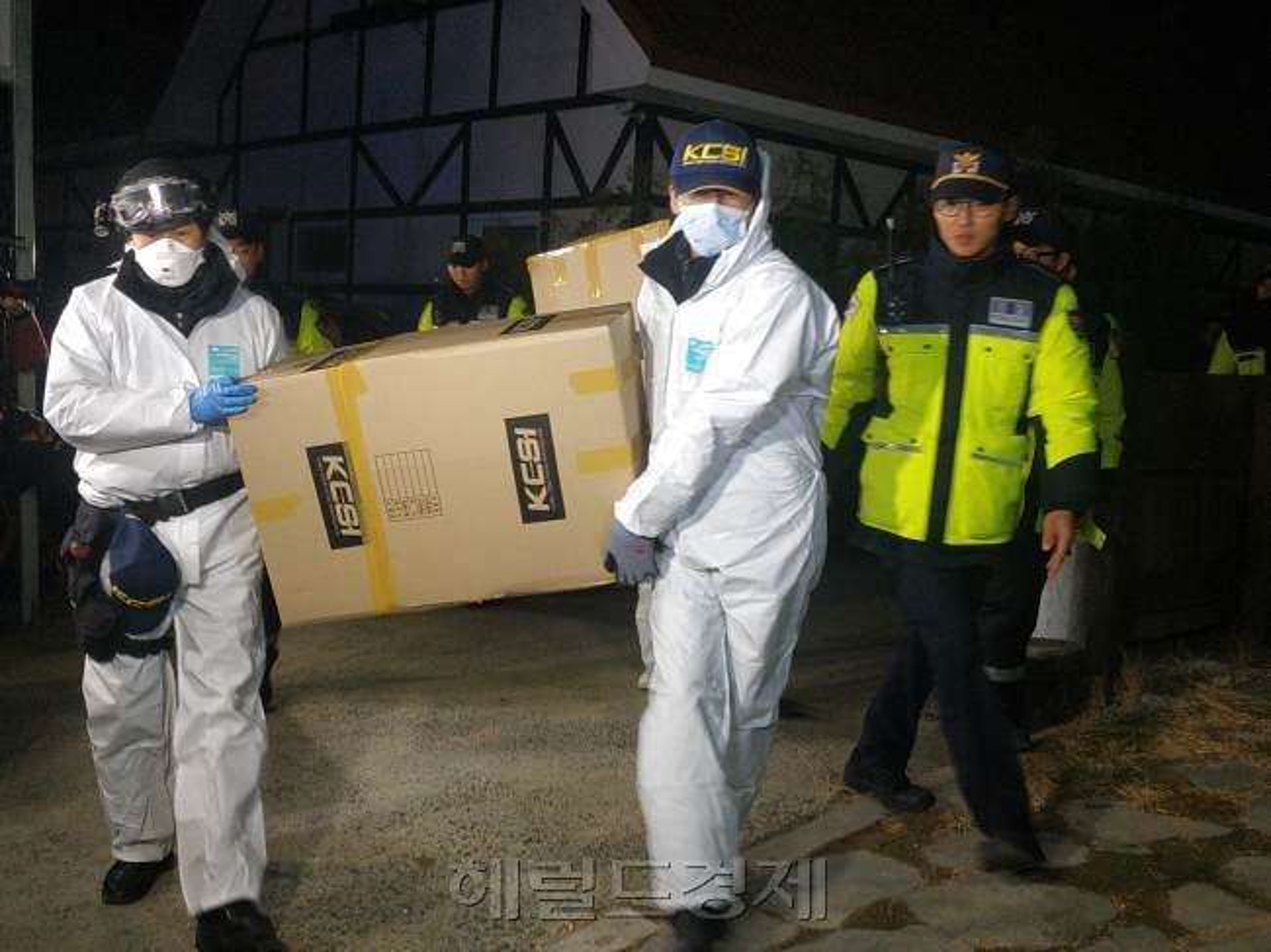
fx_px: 881
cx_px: 636
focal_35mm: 24
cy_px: 476
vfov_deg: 56.8
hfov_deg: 71.6
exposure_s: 1/40
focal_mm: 3.94
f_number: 1.9
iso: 200
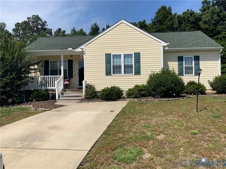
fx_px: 189
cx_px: 113
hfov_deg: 61.7
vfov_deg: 48.2
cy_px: 84
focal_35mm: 29
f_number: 1.8
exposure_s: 1/3125
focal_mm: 3
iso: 20
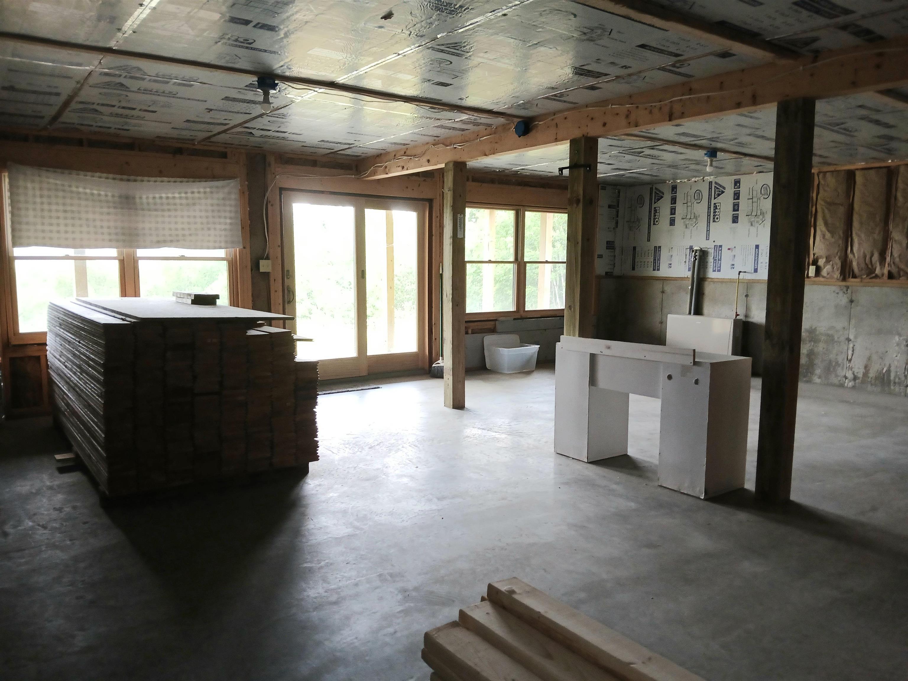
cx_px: 454
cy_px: 340
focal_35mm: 26
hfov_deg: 67.3
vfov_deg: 53.1
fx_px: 682
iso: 100
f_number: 1.8
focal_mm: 3.98
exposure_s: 1/50.3
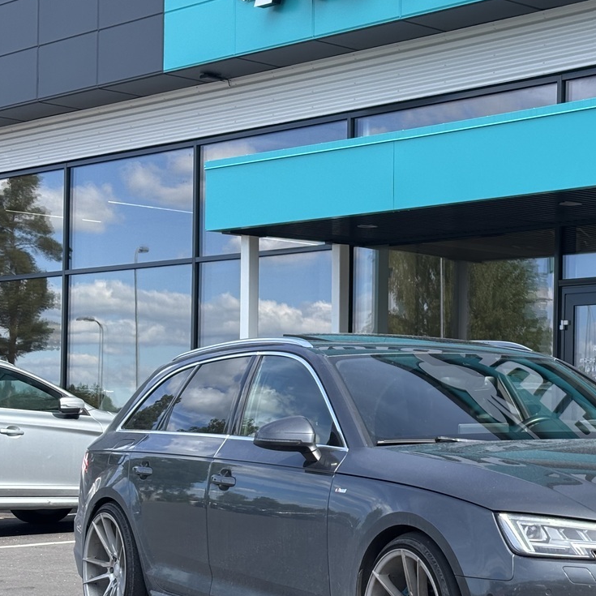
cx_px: 510
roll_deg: -0.9
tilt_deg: +2.0
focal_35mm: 90
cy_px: 387
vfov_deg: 19.2
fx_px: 1753
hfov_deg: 19.0
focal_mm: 5.96
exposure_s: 1/910
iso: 32
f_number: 1.6
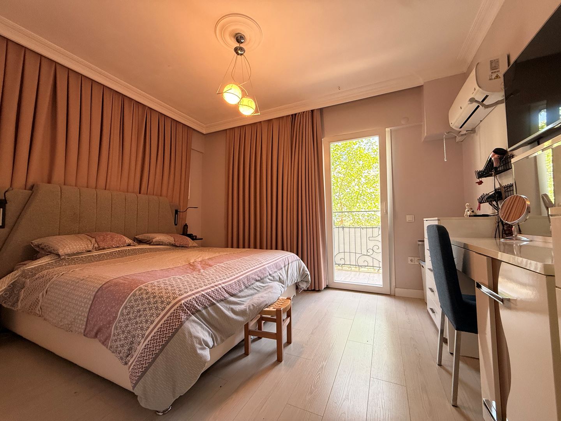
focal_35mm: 14
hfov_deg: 102.1
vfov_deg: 85.7
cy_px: 210
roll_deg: +0.0
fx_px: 227
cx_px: 280
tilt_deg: +4.2
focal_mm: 2.22
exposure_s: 1/100
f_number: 2.2
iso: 200
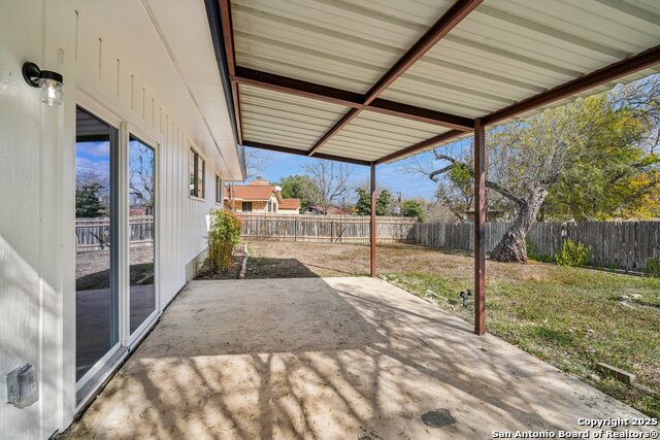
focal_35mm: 16
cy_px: 220
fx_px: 293
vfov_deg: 73.8
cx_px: 330
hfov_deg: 96.7
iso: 200
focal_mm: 16
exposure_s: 1/350
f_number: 8
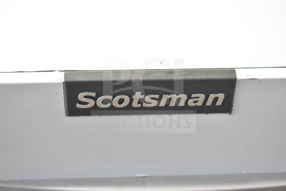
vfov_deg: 16.6
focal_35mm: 82
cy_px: 96
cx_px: 143
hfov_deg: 24.6
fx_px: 656
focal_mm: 55
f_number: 5.6
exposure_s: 1/100
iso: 9000
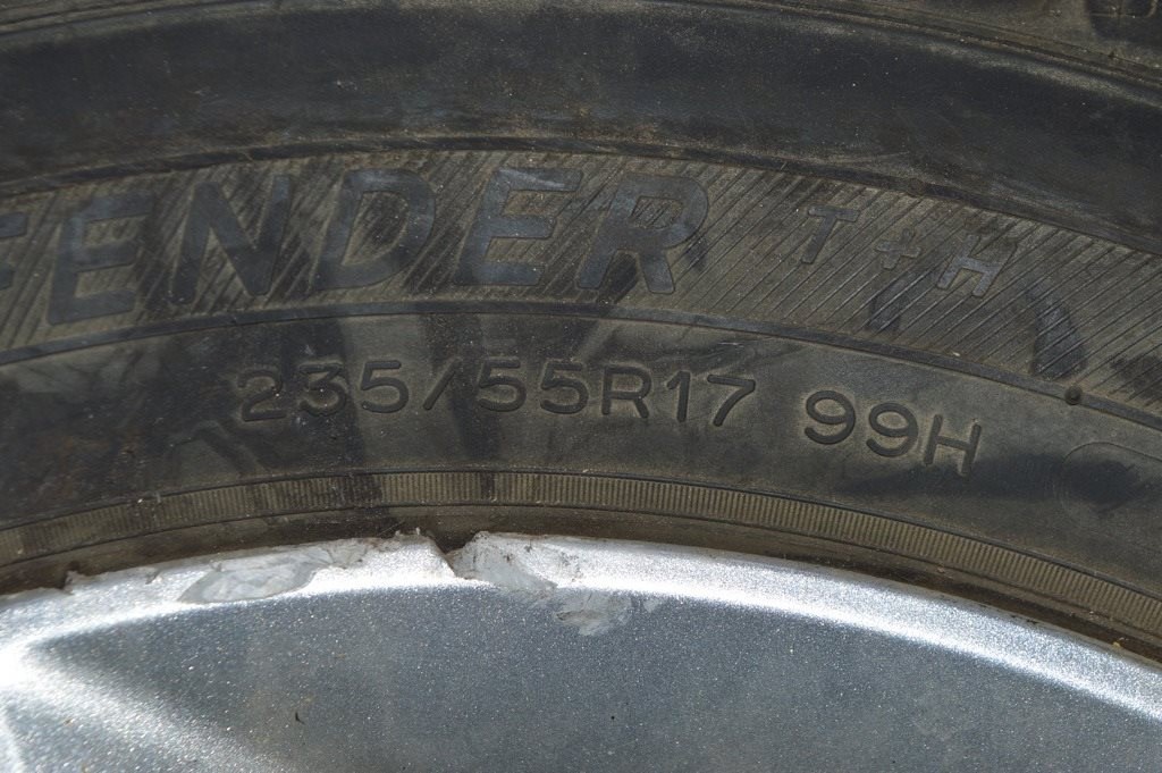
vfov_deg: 16.5
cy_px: 386
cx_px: 581
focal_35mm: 82
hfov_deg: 24.6
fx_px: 2661
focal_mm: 55
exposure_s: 1/60
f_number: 8
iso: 100
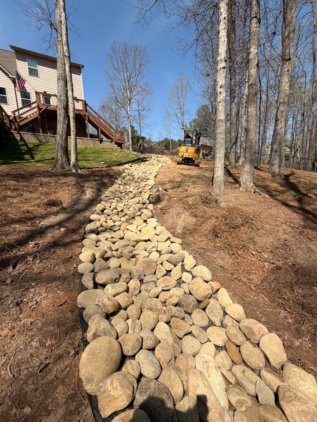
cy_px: 211
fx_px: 171
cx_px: 158
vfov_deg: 102.1
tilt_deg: -8.6
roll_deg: +2.7
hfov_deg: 85.7
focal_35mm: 14
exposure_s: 1/770
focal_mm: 2.22
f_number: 2.2
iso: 25
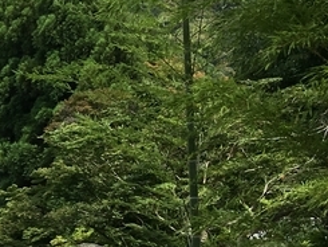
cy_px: 184
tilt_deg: +0.8
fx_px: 1346
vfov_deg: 10.4
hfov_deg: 11.7
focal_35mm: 142
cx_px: -423
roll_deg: -0.4
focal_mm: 4.15
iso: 25
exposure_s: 1/1131
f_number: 2.2
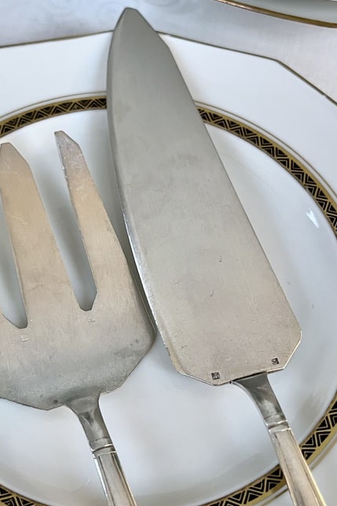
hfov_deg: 30.7
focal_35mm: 43
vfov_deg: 45.4
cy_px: 276
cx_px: 88
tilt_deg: -61.2
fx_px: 604
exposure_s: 1/50
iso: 250
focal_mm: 5.7
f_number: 1.5
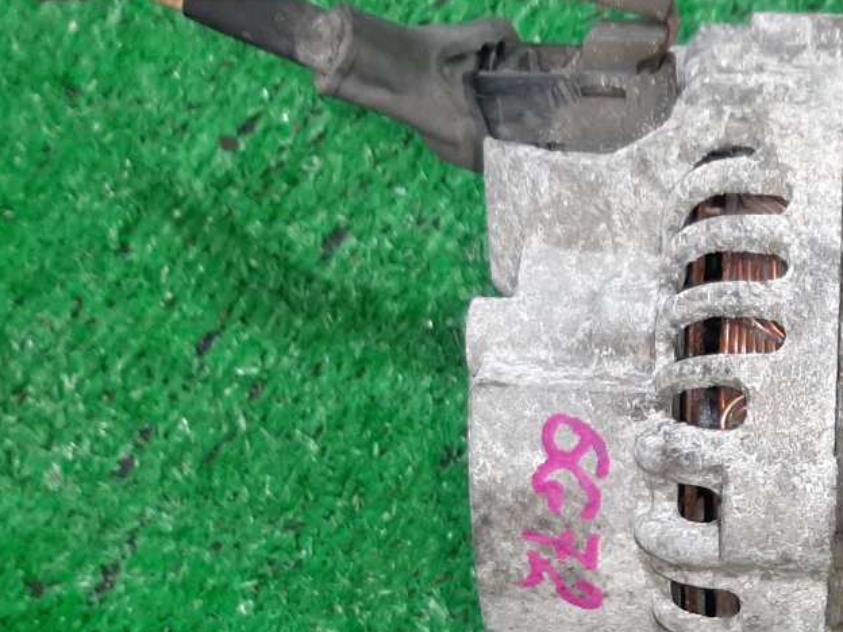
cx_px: 894
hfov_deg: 29.5
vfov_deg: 24.0
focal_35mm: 60
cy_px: 523
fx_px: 1461
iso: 127
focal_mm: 3.93
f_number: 1.7
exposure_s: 1/50
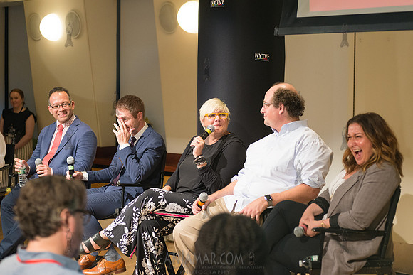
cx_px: 206
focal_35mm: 80
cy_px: 138
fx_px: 918
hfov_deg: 25.4
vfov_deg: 17.1
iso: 2500
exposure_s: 1/160
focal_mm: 80
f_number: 4
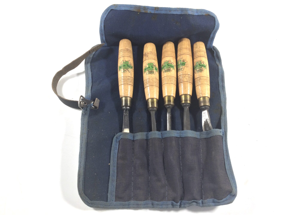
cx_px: 144
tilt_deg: -68.8
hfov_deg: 58.4
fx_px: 257
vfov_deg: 45.4
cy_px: 108
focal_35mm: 31
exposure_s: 1/50
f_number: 2.4
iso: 32
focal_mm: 3.3
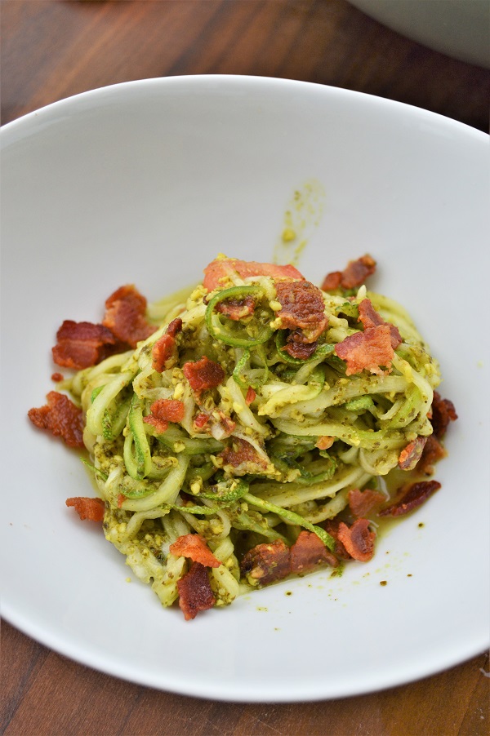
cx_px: 245
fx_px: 981
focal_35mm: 48
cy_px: 368
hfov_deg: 28.0
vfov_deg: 41.1
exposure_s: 1/500
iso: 400
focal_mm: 32
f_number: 4.8
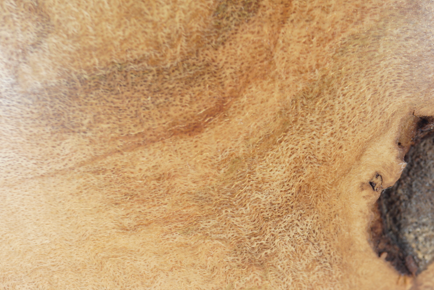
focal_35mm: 176
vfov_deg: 7.8
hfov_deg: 11.6
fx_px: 2124
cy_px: 209
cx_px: 424
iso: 100
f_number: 13
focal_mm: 55
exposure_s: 1/125
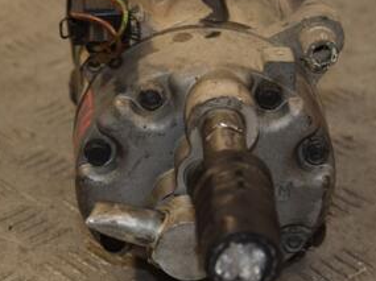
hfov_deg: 13.0
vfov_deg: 9.7
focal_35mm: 152
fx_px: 1649
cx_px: 169
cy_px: 137
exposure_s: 1/200
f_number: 5
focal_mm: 50
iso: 800
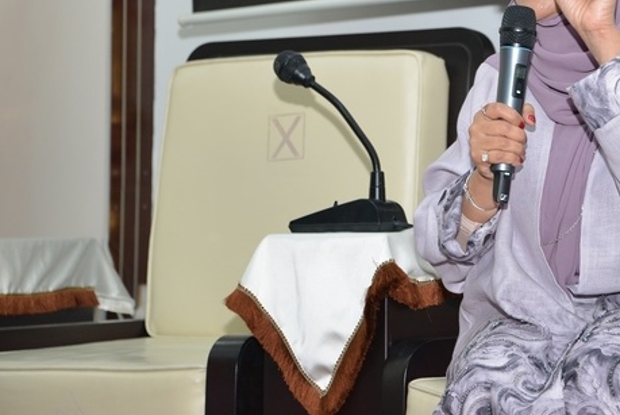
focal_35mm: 148
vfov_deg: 9.3
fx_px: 2551
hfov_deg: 13.8
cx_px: 480
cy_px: 57
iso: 1000
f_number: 4.5
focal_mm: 85
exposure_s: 1/200
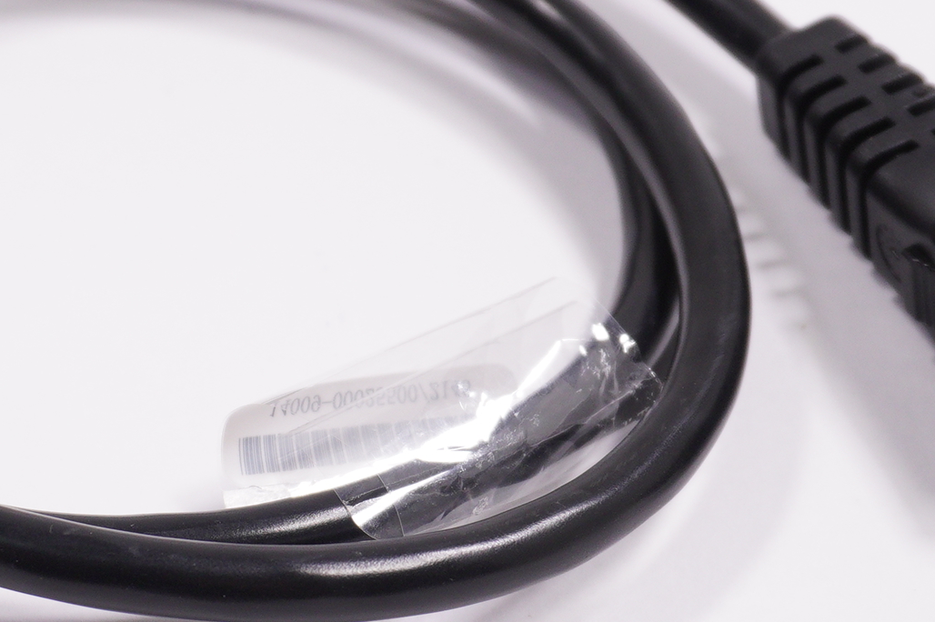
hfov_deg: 17.2
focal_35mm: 118
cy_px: 367
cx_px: 242
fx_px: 3075
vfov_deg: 11.6
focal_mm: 27
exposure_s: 1/250
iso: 400
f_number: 5.6
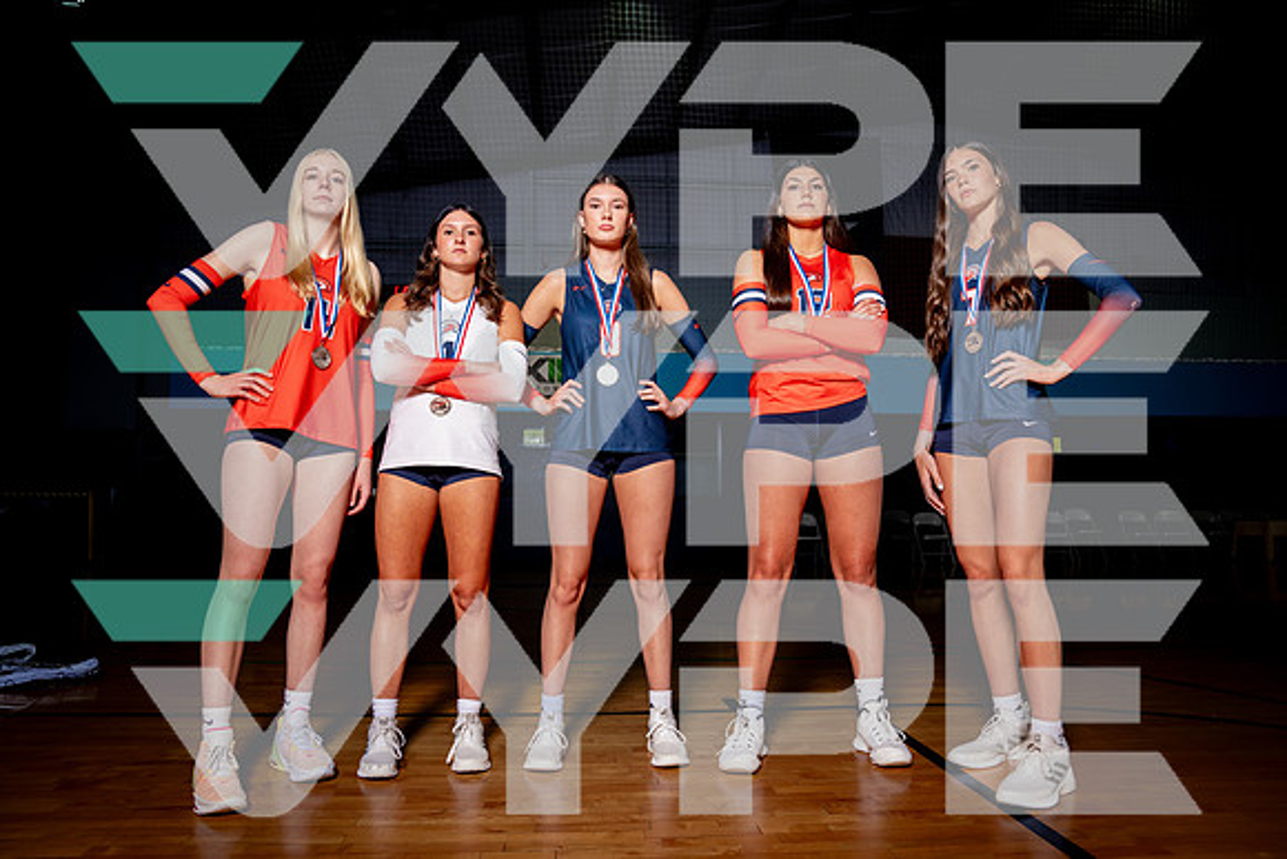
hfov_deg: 72.8
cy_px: 430
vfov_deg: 52.4
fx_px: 873
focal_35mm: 24
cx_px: 644
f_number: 4.5
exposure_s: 1/200
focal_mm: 24
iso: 250
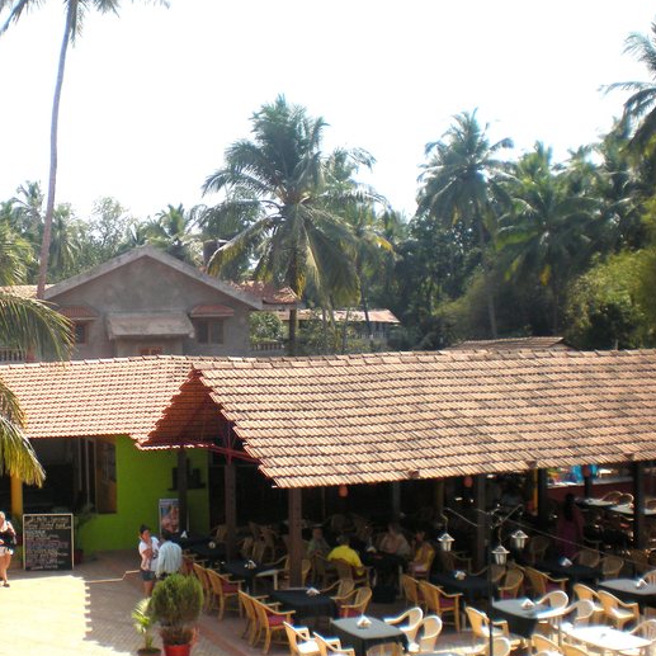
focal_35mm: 52
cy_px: 362
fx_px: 1115
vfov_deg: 32.8
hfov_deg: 32.1
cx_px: 152
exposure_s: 1/483
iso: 64
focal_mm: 6.3
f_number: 4.6
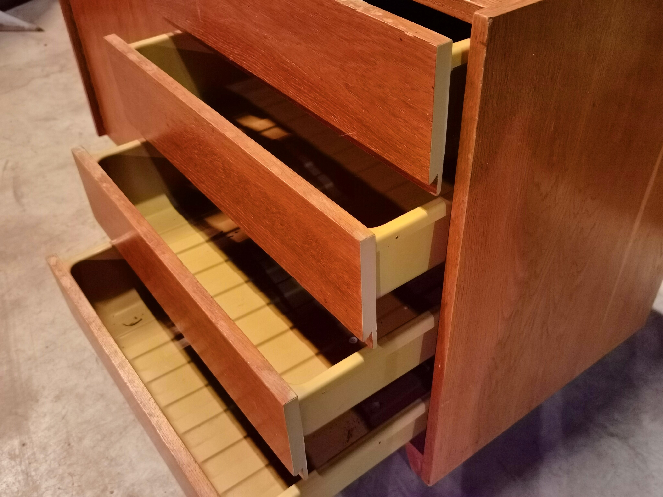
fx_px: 632
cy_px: 248
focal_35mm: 33
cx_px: 332
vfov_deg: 42.9
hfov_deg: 55.4
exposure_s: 1/20
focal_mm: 6.71
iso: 800
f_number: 1.9
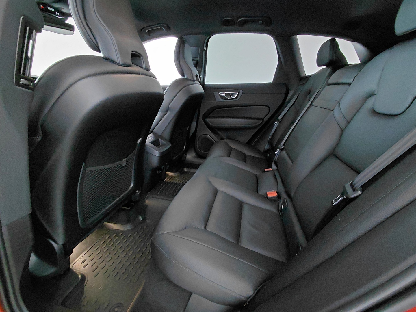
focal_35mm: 16
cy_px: 156
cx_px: 208
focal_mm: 1.64
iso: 800
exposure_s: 1/24
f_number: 2.2
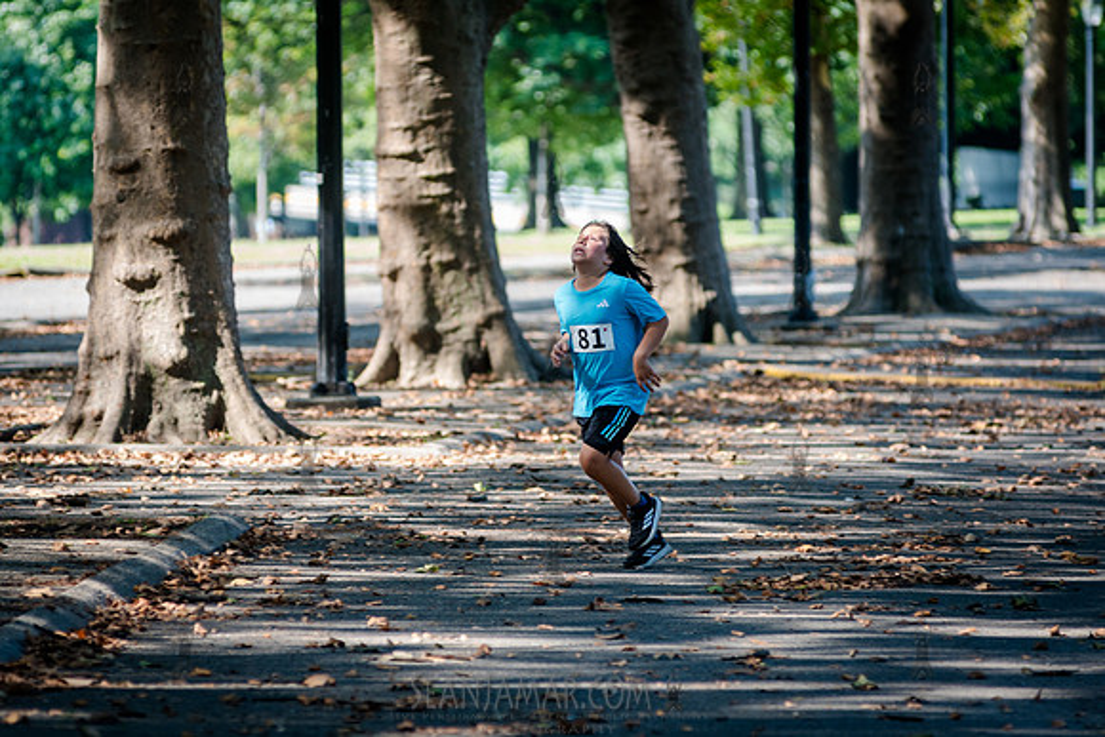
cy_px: 368
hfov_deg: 7.7
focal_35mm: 267
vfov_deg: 5.2
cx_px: 552
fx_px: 8182
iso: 500
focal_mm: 200
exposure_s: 1/500
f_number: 4
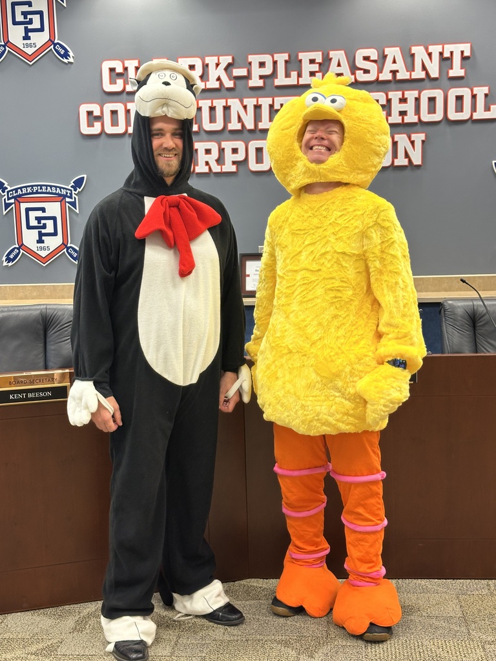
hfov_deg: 30.3
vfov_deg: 39.7
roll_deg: +0.6
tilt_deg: -5.8
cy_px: 330
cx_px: 248
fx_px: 917
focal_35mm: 48
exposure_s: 1/60
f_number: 1.78
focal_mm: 6.86
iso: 100
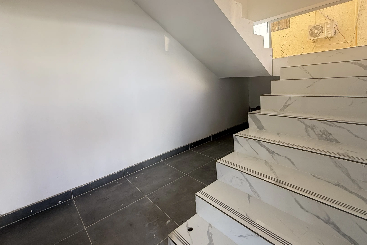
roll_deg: +2.7
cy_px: 96
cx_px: 189
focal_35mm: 18
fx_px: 183
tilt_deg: -5.2
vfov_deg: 66.6
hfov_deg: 90.0
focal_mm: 2.22
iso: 160
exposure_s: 1/99
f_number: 2.2
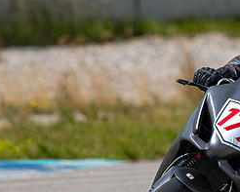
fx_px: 9209
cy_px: 108
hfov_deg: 1.5
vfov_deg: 1.2
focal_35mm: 1296
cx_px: 163
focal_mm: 500
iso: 140
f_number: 6.3
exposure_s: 1/1250
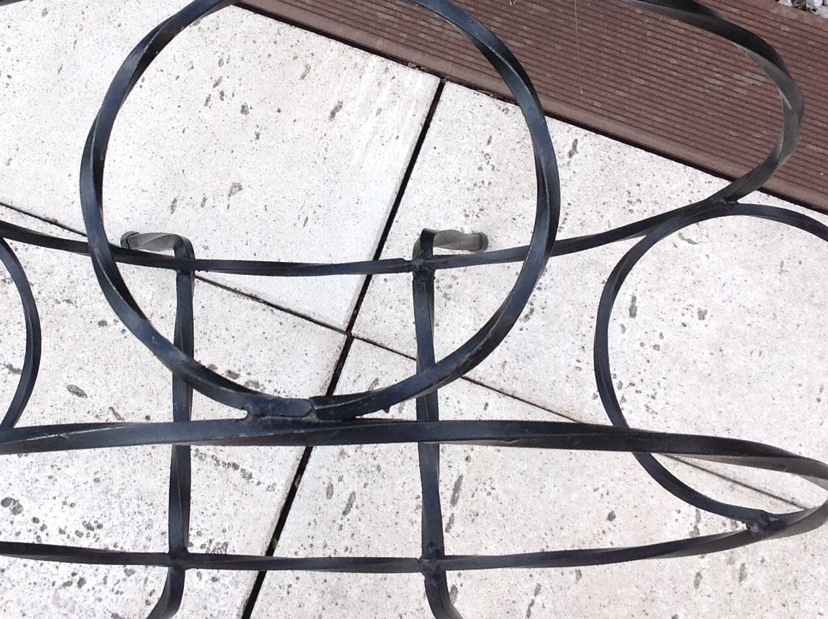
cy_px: 145
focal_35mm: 72
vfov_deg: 20.2
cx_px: 302
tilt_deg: -72.6
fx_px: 1720
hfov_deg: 27.0
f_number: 2.4
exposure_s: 1/369
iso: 50
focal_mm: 4.28
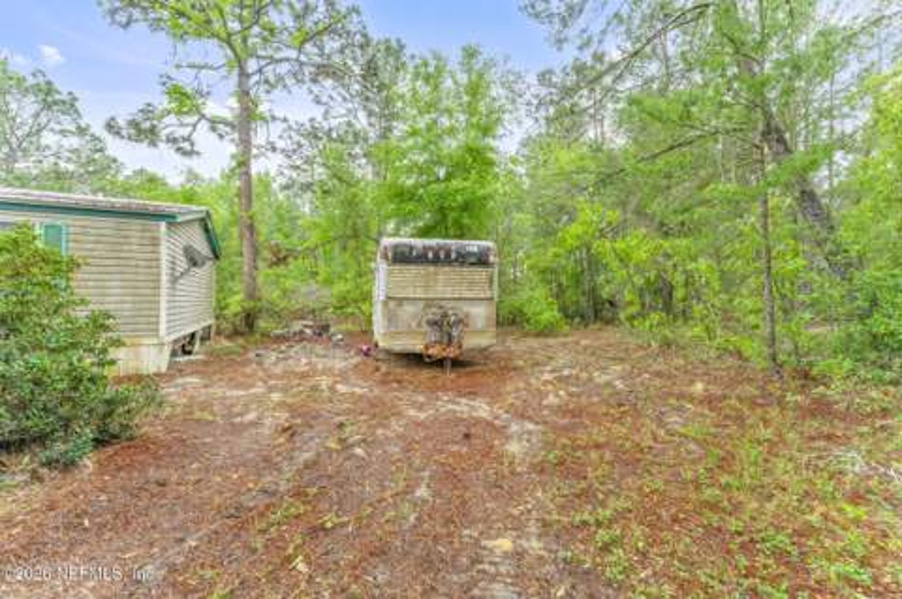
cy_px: 300
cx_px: 451
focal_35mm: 14
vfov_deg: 81.1
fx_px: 350
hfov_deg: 104.3
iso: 320
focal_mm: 14
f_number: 9
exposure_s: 1/6
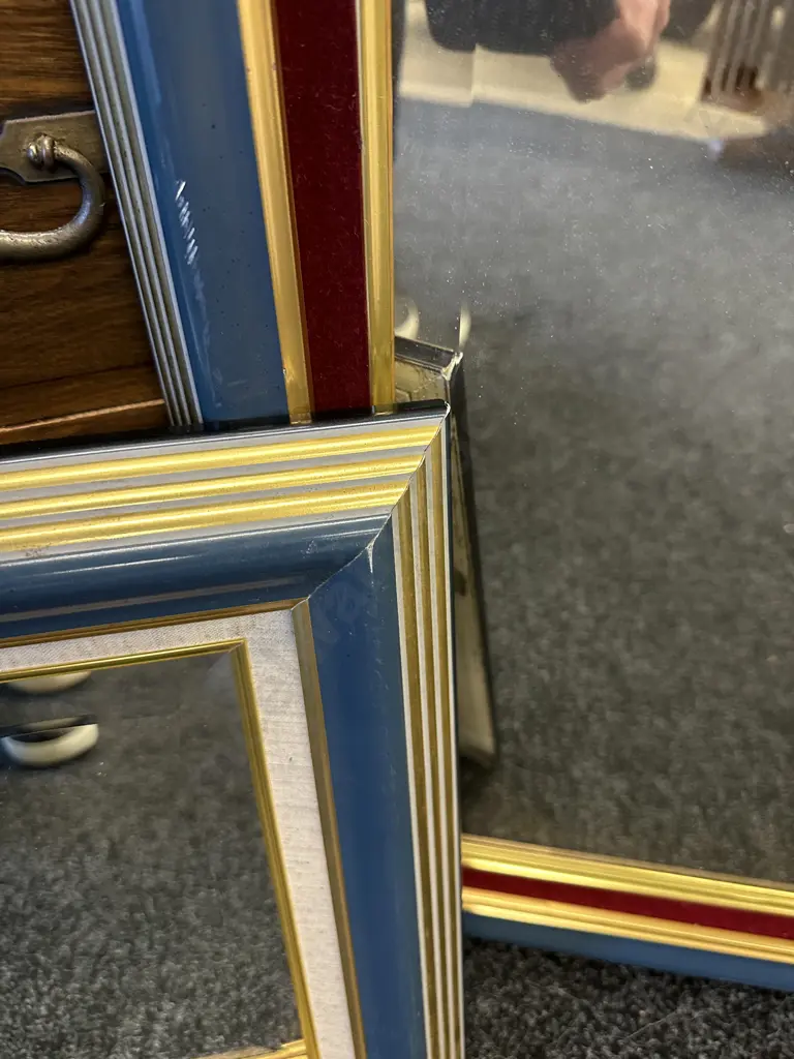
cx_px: 397
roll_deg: +0.7
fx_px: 734
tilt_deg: -43.6
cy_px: 530
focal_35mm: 24
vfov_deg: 71.6
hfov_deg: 56.8
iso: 250
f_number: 1.78
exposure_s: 1/50
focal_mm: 6.86
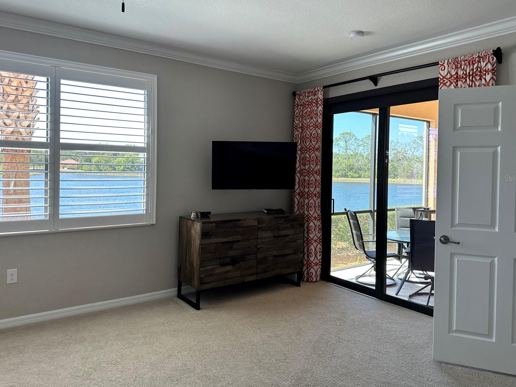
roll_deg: -1.0
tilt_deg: -0.9
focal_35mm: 26
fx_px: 388
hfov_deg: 67.3
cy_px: 178
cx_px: 258
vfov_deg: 53.0
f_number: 1.78
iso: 80
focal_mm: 6.86
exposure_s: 1/278
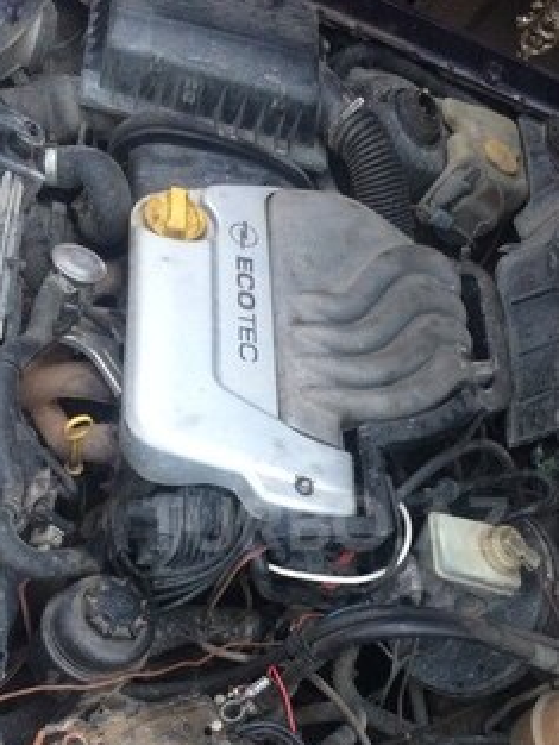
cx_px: 326
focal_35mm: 46
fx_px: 990
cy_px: 524
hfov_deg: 31.5
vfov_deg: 40.5
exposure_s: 1/20
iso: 320
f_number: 2.2
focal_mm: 4.15
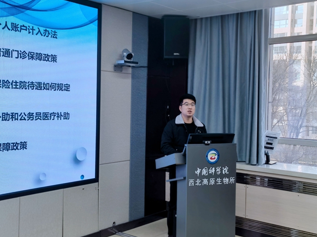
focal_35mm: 46
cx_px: 152
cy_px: 114
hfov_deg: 41.2
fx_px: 421
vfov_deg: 31.5
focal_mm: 6.67
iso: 50
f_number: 1.9
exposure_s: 1/239
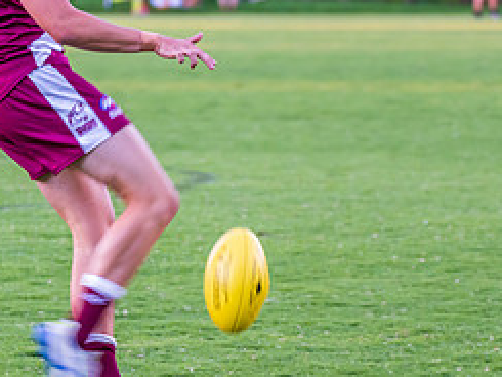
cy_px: 95
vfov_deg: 4.4
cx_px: 88
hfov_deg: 5.8
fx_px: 4948
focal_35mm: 341
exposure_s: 1/200
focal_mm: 150
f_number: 5.6
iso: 1600
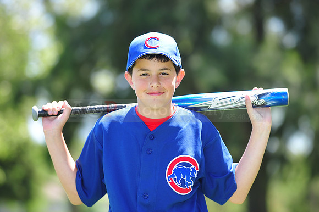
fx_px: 1771
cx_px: 160
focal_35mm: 200
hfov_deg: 10.3
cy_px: 106
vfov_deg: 6.9
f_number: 4.5
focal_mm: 200
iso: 200
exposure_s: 1/320
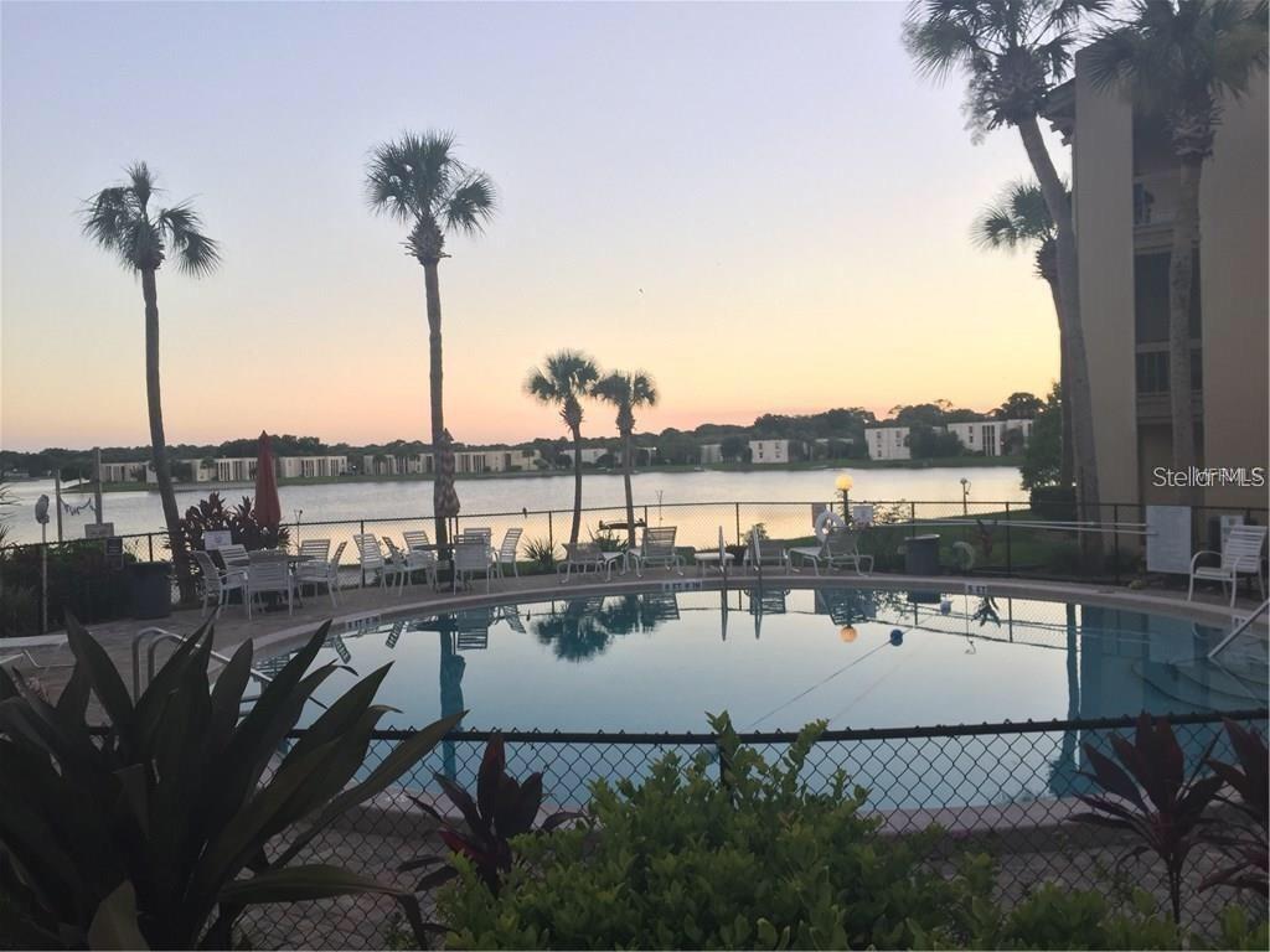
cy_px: 476
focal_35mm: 29
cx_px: 635
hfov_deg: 61.7
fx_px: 1064
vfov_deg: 48.2
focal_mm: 4.15
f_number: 2.2
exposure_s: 1/60
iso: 32
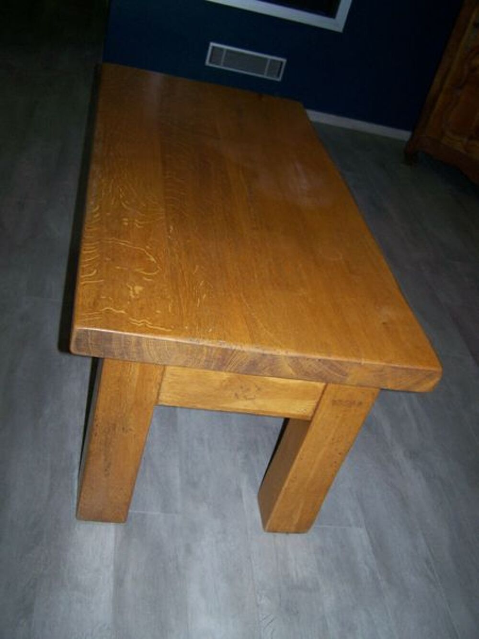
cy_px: 320
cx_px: 240
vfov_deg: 49.0
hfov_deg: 37.7
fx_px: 701
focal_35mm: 38
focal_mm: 6.3
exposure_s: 1/60
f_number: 2.8
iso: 160
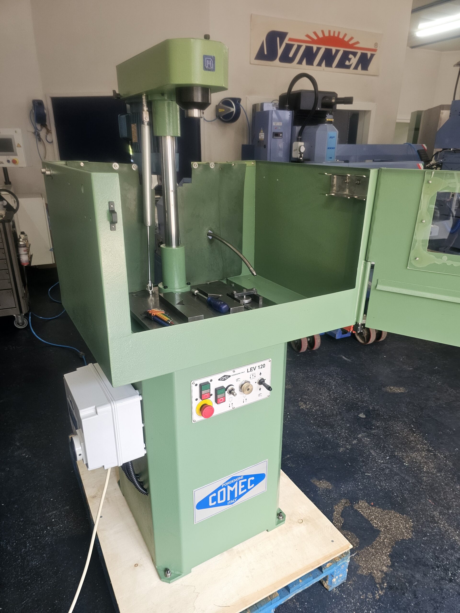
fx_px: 408
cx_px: 230
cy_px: 306
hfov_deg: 58.9
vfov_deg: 73.9
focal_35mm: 23
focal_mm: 6.3
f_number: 1.7
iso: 200
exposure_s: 1/100
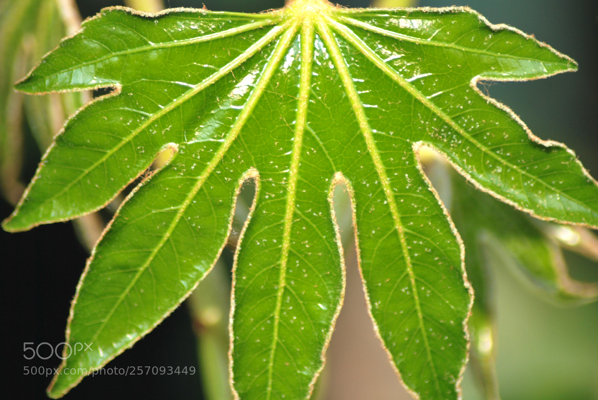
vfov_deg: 3.1
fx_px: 7484
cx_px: 299
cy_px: 200
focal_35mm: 450
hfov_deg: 4.6
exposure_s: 1/250
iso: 200
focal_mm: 300
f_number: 5.6
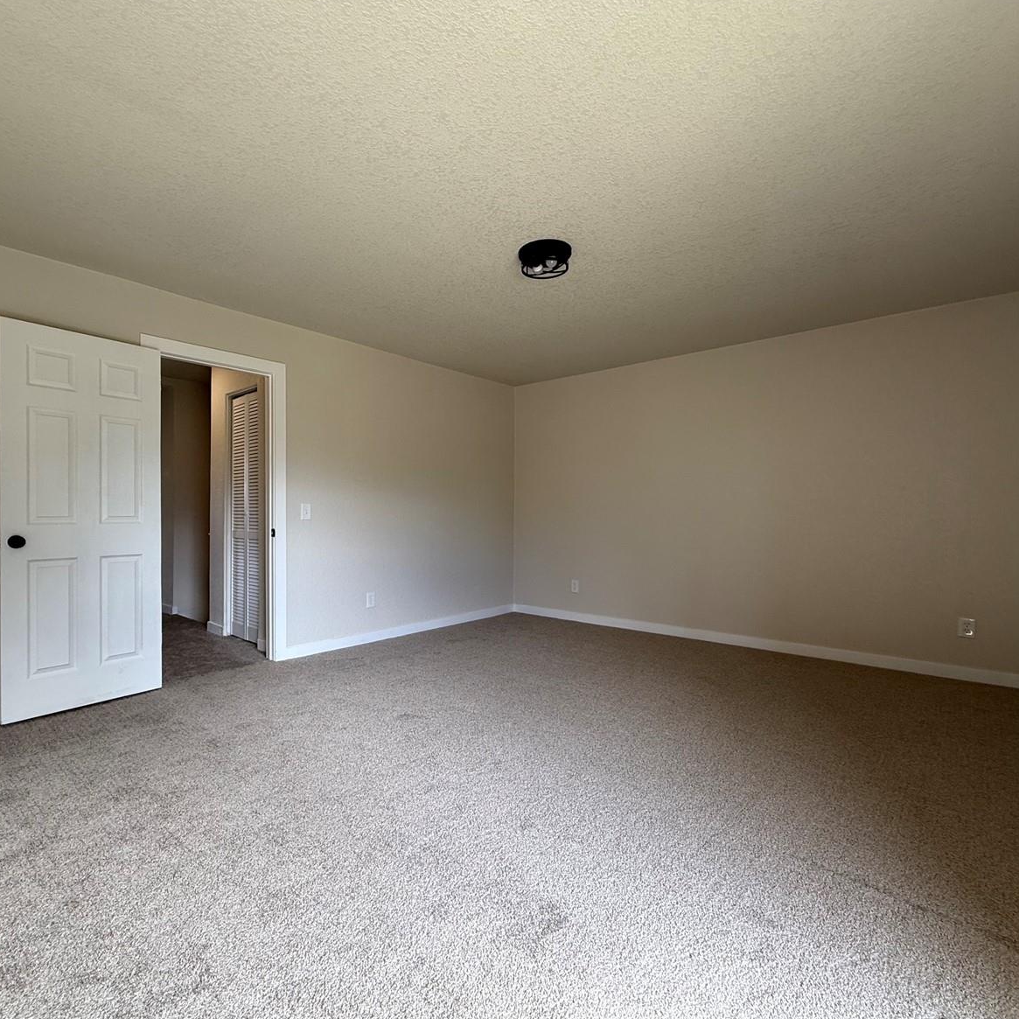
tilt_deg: +1.0
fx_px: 566
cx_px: 467
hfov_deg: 83.8
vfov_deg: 84.0
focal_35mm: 17
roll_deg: +0.4
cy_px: 514
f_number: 2.2
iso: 80
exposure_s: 1/120
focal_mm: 2.22
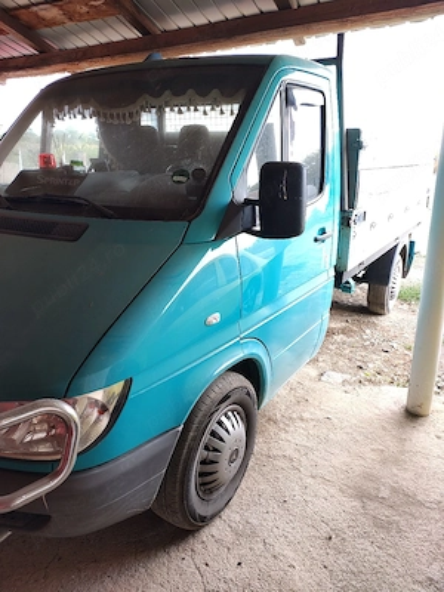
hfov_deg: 54.9
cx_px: 222
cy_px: 296
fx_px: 428
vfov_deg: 69.4
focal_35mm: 25
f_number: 1.4
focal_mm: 5.89
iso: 105
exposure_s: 1/120
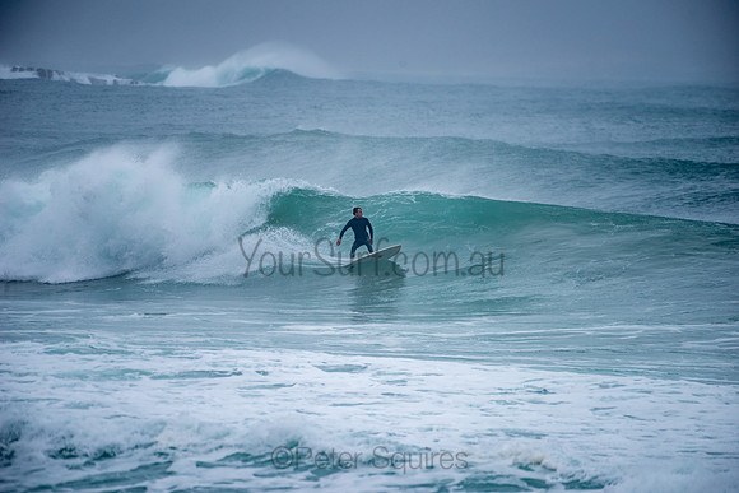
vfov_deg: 2.8
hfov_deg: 4.1
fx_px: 10266
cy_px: 246
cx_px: 370
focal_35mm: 500
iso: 180
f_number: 5.6
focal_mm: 500
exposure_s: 1/1000
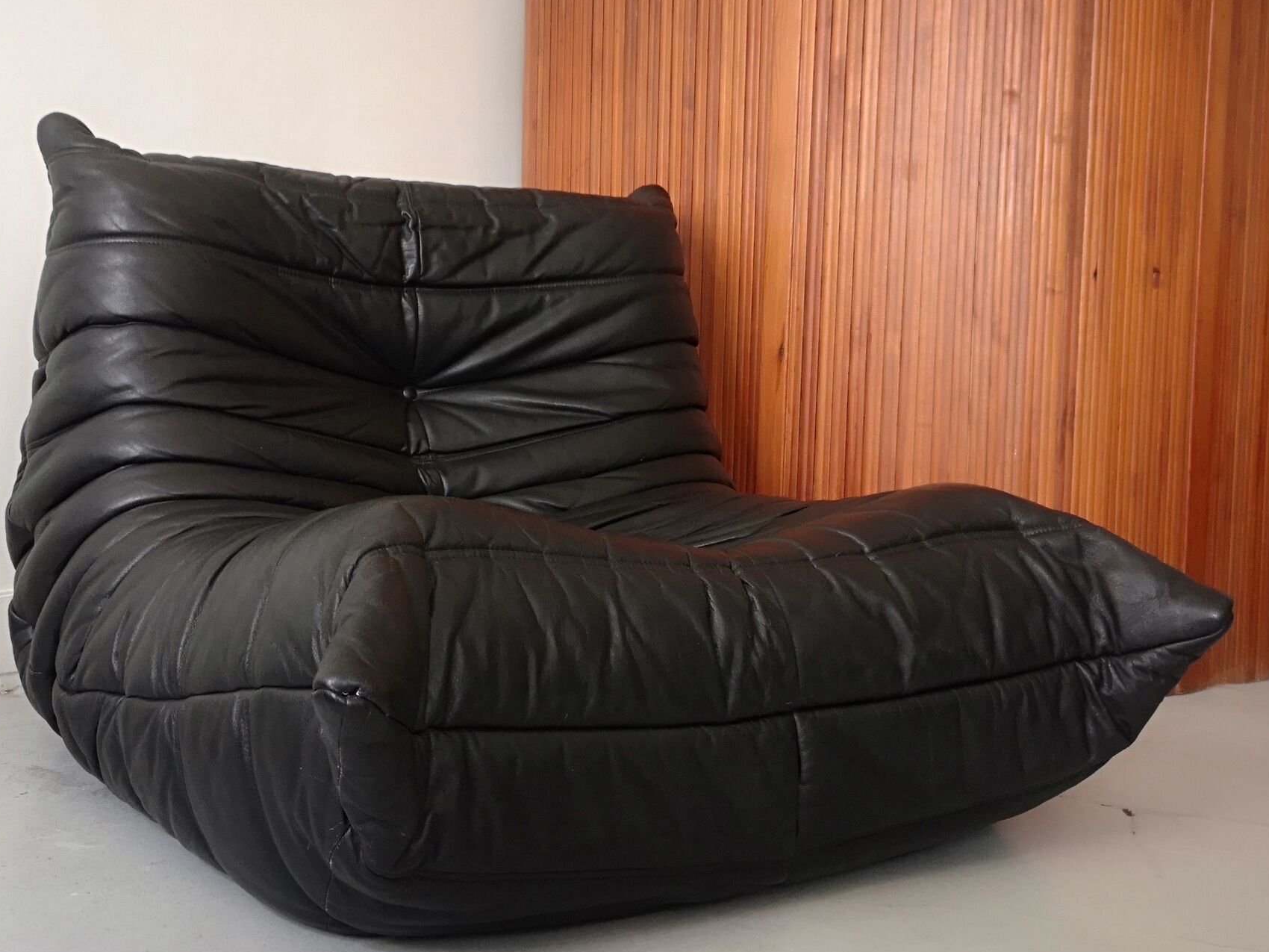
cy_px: 448
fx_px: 1466
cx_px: 580
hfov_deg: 46.7
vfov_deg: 35.9
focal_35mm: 40
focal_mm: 3.95
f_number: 1.8
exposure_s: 1/33.3
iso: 250
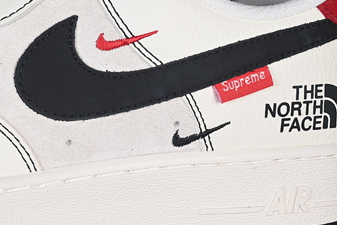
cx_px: 83
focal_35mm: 116
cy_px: 98
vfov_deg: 11.8
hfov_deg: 17.5
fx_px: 1086
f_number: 7.1
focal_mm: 50
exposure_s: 1/80
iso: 160
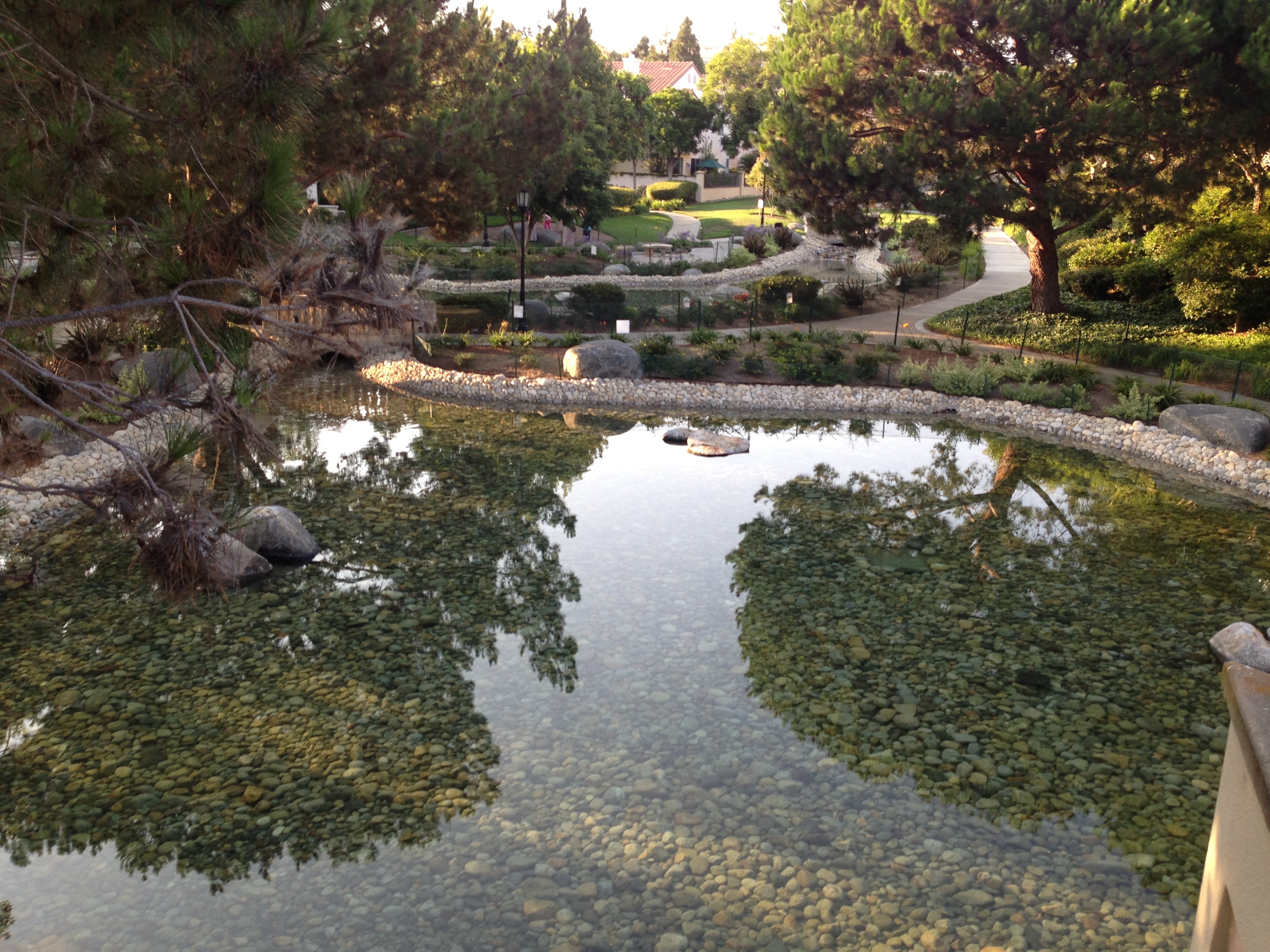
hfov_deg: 55.4
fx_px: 1211
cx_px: 635
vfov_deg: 42.9
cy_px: 476
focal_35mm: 33
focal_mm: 4.13
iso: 50
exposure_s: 1/120
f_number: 2.4
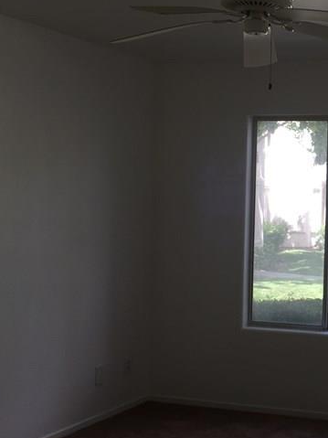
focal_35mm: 62
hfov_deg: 22.3
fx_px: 784
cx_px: 365
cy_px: 240
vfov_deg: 31.2
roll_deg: -2.8
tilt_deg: -1.9
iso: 32
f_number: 2.2
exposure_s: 1/120
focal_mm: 4.15
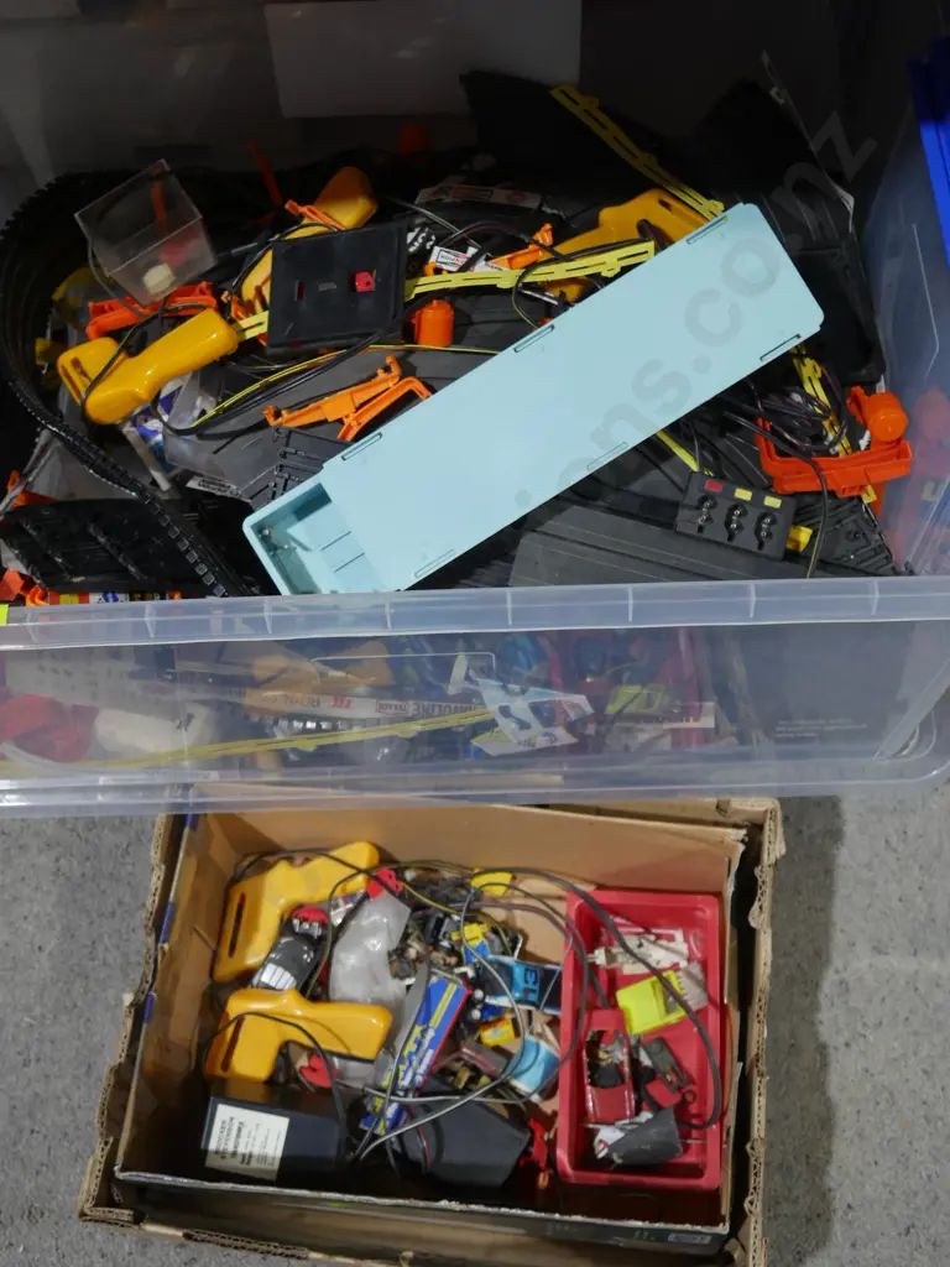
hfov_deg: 36.0
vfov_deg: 46.8
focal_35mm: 40
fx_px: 1464
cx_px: 475
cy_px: 634
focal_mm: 20
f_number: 4.5
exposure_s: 1/60
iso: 500
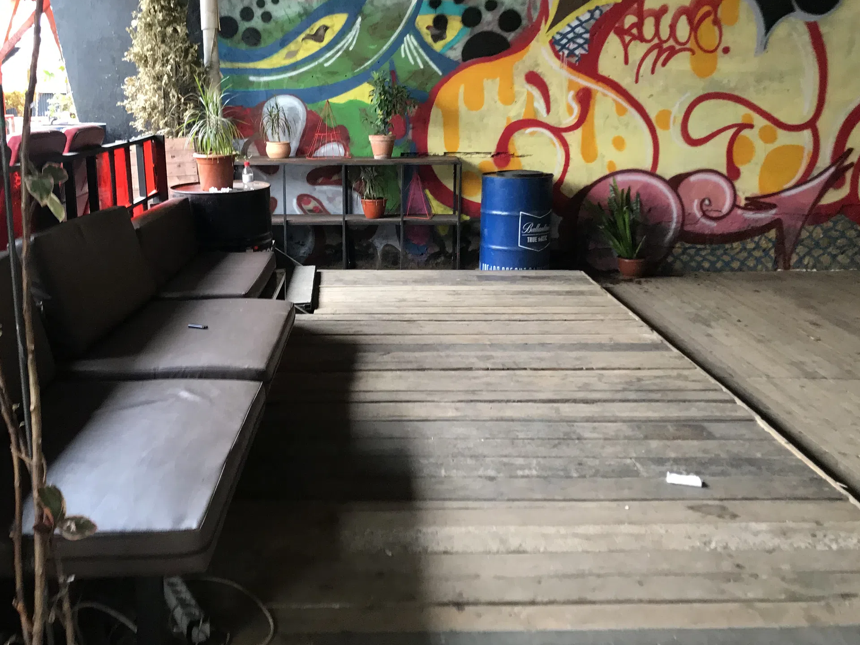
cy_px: 257
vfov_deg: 40.5
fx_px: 870
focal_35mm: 35
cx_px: 373
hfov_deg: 52.5
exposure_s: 1/17
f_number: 1.8
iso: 64
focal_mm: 3.99
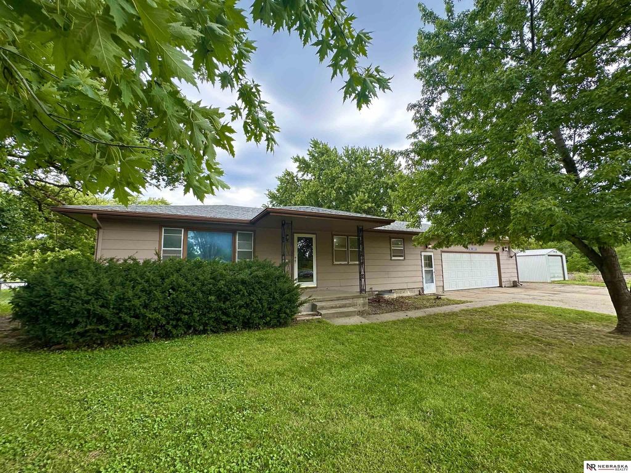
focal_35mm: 14
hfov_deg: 102.1
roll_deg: +0.5
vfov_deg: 85.7
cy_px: 236
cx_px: 316
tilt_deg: +7.0
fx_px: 255
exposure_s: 1/208
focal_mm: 2.22
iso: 40
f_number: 2.2
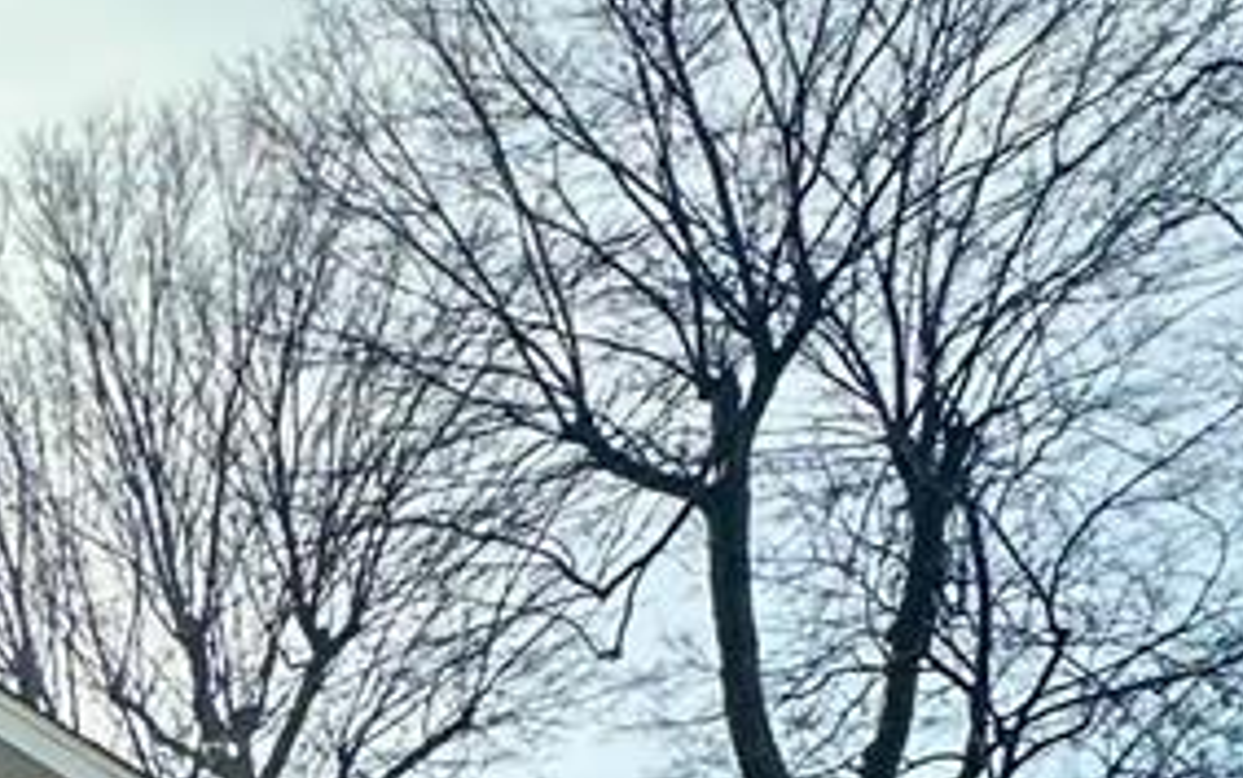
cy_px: 1626
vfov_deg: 13.1
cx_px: -1019
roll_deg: +3.3
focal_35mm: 84
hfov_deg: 18.8
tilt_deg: -0.9
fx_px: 2846
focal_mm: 2.22
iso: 40
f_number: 2.2
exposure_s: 1/261
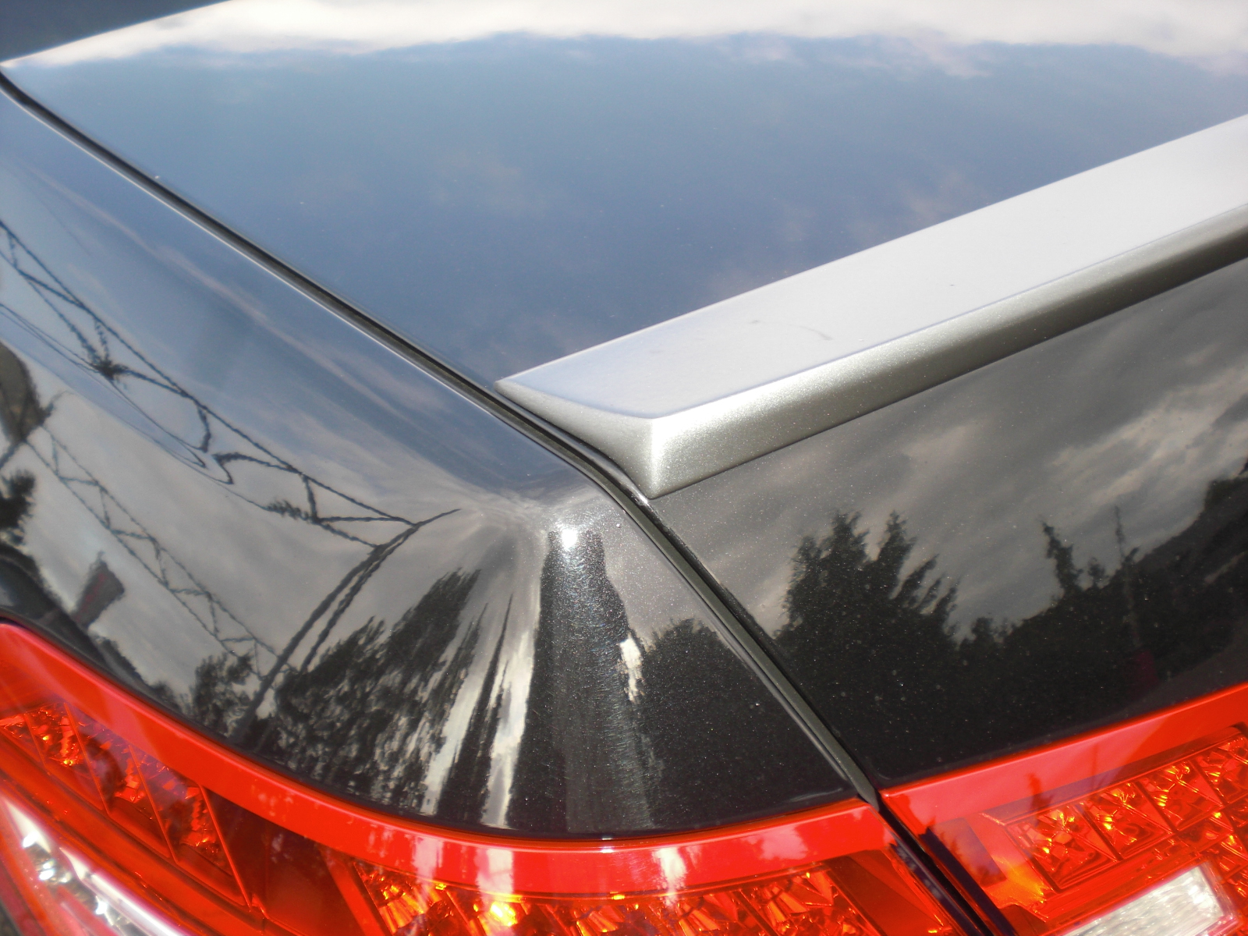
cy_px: 468
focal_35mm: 38
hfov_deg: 49.0
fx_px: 1370
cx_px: 624
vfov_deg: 37.7
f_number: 3.1
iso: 64
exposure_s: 1/100
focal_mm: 6.3
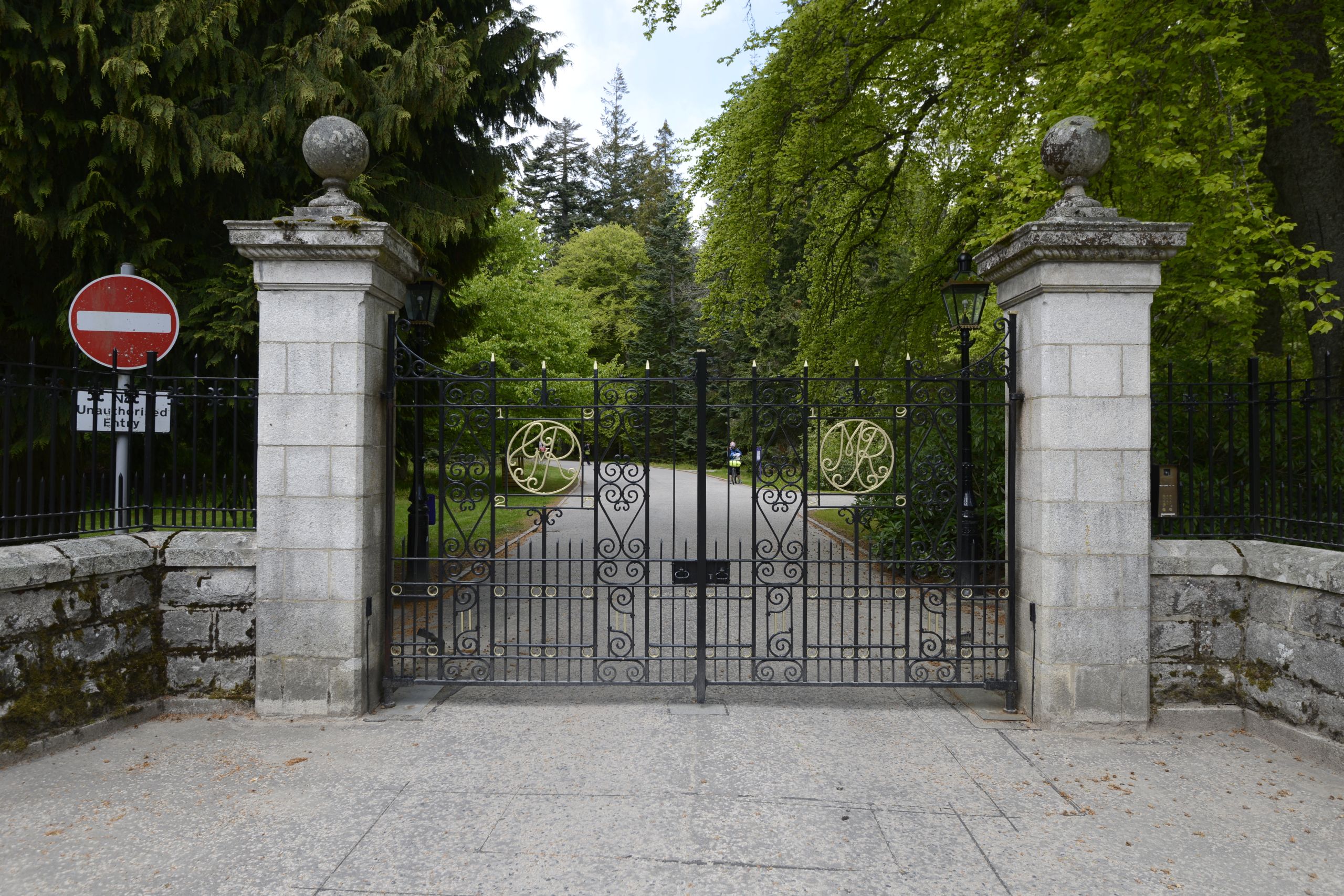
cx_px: 672
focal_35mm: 23
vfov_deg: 55.1
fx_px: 859
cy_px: 448
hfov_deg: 76.1
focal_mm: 23
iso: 100
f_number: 5.6
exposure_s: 1/125
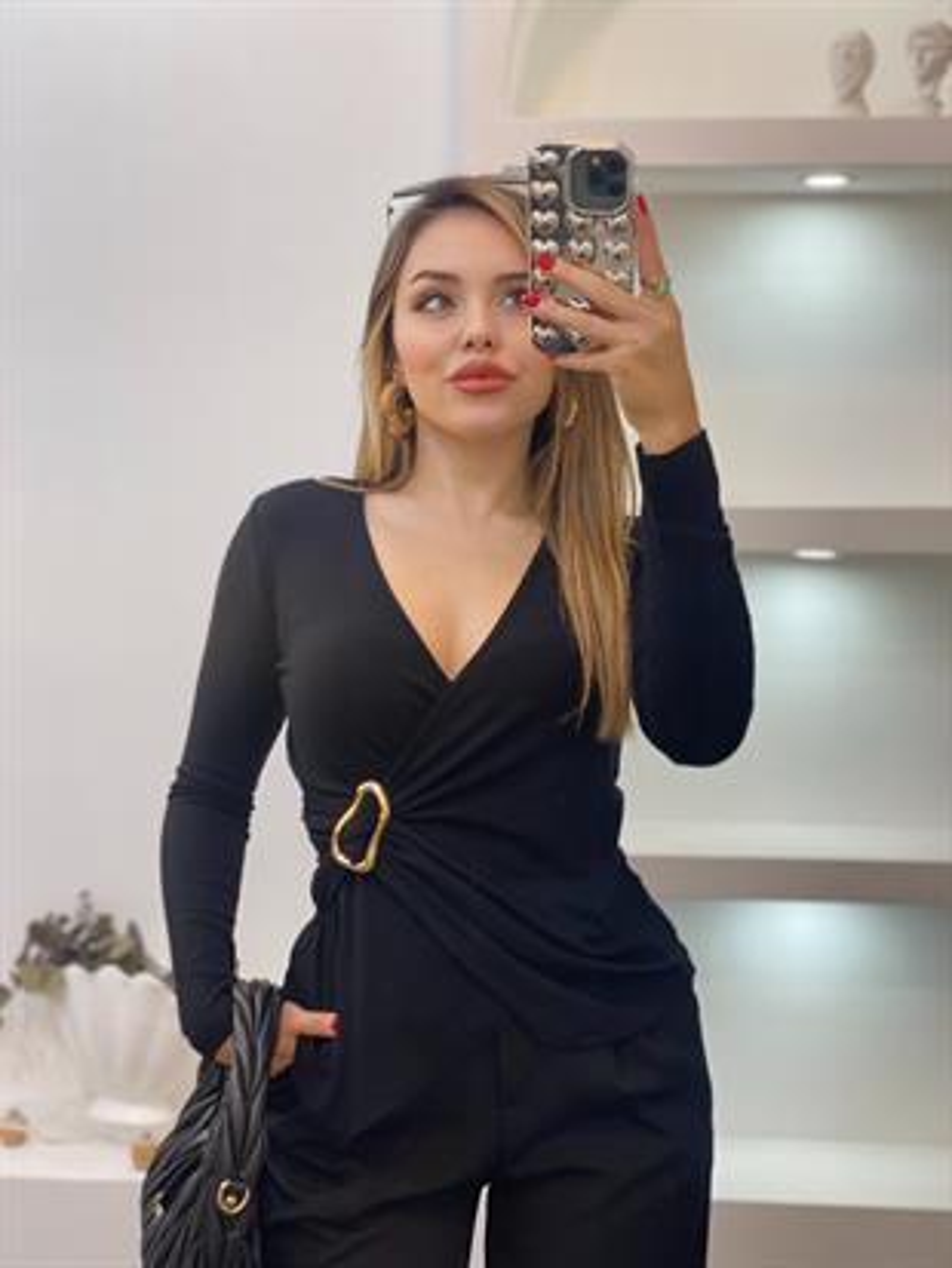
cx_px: 476
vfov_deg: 36.8
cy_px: 634
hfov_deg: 28.0
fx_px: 1906
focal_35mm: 52
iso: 100
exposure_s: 1/100
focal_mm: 6
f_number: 2
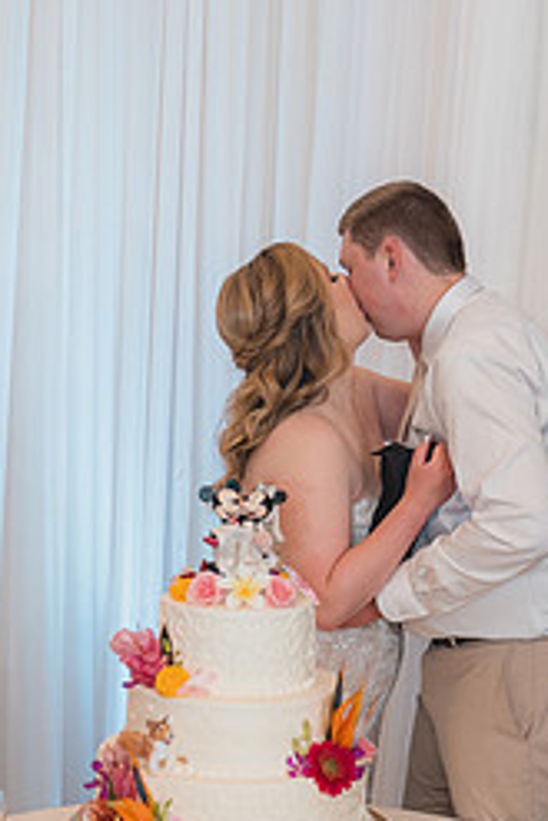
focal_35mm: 91
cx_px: 405
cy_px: 392
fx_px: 2075
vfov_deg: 22.4
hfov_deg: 15.0
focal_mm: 50
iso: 800
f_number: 2.8
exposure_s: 1/250
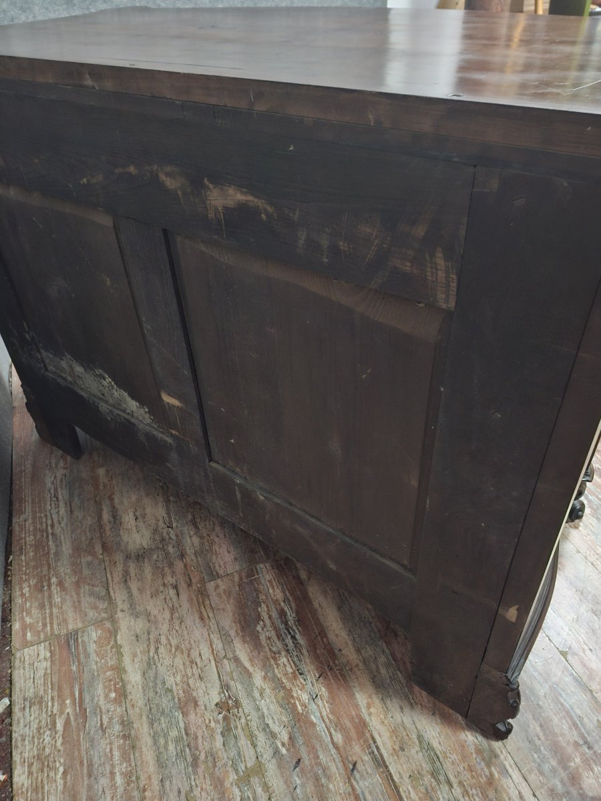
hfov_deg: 58.9
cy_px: 400
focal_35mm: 23
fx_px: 532
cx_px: 300
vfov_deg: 73.9
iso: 1250
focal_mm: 5.54
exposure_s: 1/20
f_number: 1.8
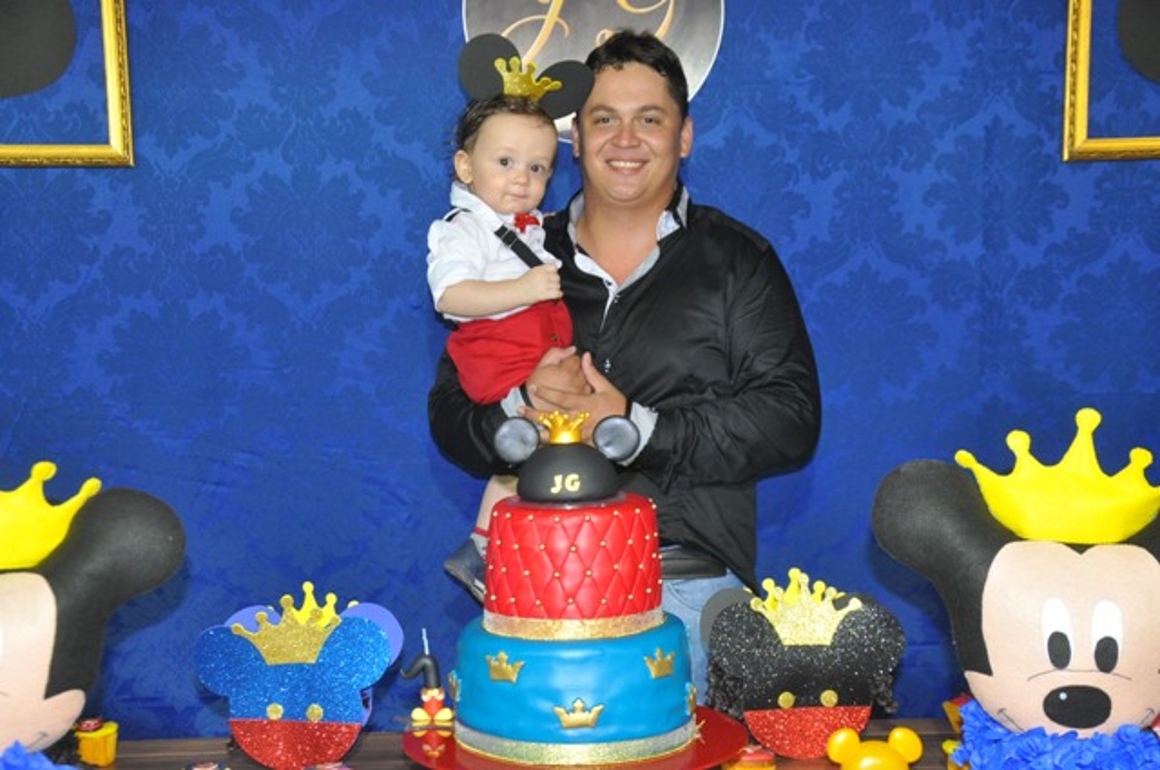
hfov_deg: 35.1
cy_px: 385
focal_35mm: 57
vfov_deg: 23.7
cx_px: 580
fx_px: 1834
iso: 800
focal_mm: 38
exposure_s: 1/60
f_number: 4.5
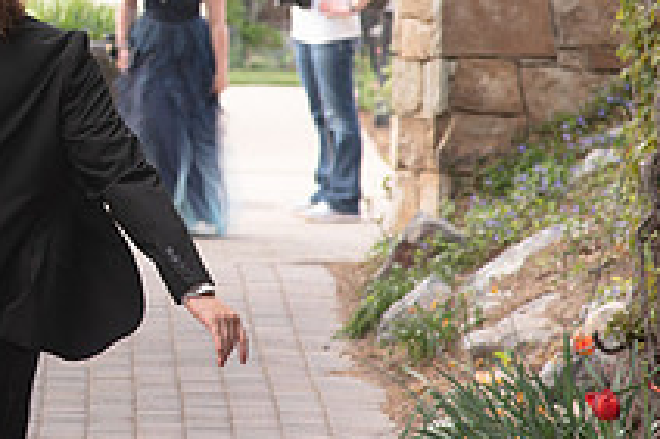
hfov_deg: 6.7
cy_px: -2
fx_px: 5624
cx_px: -187
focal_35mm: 307
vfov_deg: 4.5
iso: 400
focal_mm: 112
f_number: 5
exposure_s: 1/125
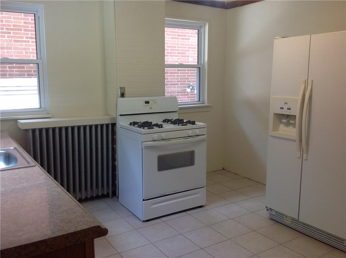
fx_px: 349
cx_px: 173
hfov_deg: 52.7
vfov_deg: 40.6
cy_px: 129
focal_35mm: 35
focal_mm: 4.28
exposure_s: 1/60
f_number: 2.4
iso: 80
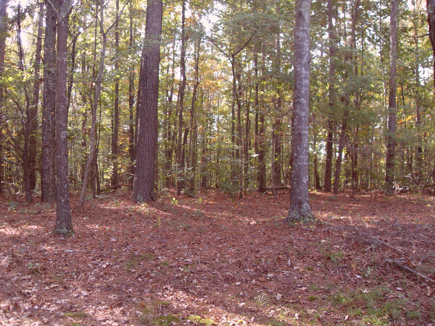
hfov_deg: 54.0
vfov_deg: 41.8
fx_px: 427
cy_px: 163
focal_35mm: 34
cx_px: 218
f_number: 2.8
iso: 100
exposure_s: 1/90
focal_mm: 6.3
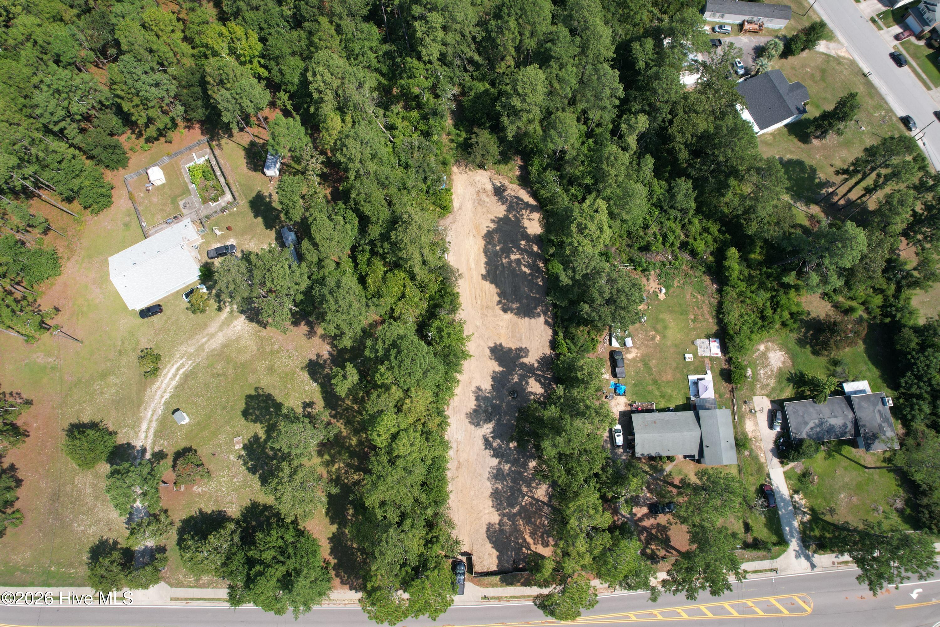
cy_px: 314
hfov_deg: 78.6
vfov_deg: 57.2
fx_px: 574
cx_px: 470
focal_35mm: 22
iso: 100
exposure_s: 1/1250
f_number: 2.8
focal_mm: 8.38
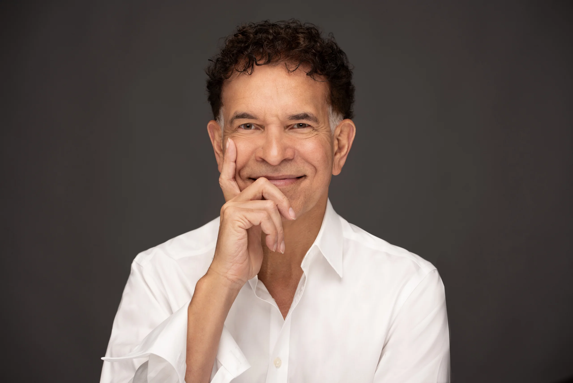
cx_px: 286
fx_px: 1242
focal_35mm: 78
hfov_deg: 26.0
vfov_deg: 17.5
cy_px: 192
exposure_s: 1/80
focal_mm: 78
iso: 160
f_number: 5
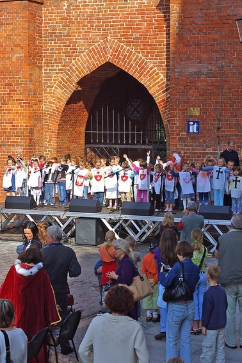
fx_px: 867
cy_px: 182
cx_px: 93
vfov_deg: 23.6
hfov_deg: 15.9
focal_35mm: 86
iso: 200
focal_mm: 38
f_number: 8
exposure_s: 1/250
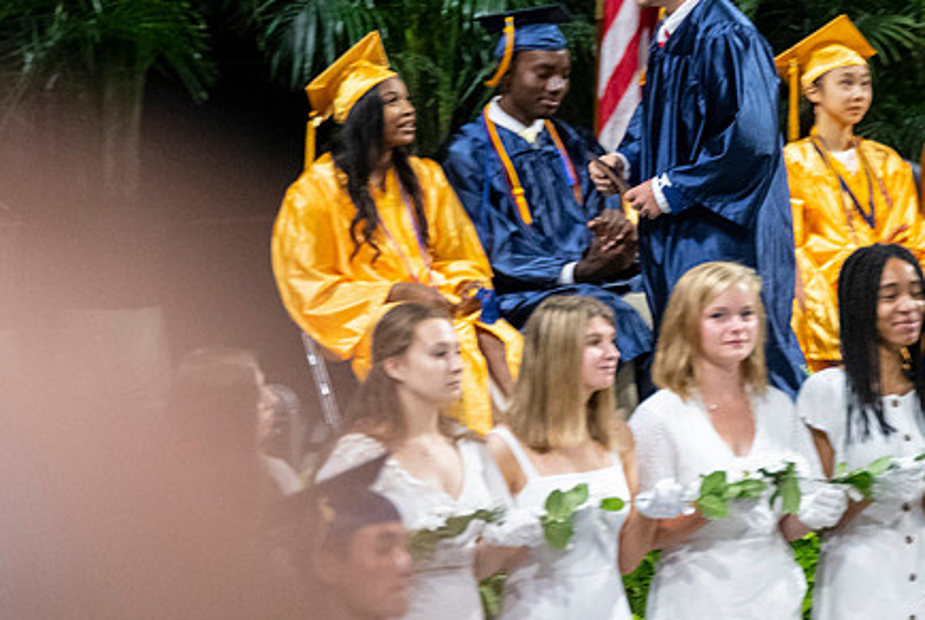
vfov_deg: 2.6
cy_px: 253
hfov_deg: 3.8
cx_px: 722
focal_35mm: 540
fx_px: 13899
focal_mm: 200
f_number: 4
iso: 2000
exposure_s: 1/200
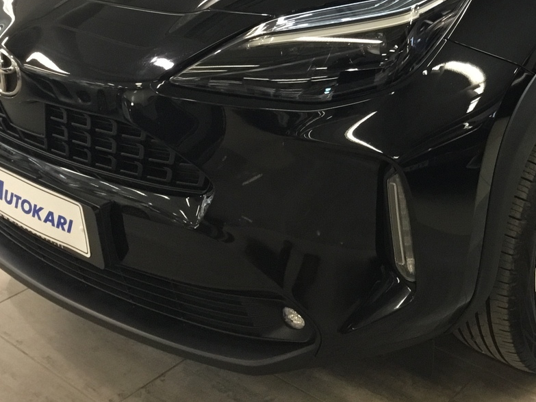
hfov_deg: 33.1
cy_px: 45
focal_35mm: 57
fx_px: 882
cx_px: 405
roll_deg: +2.6
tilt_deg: -17.8
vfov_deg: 24.9
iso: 160
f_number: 2.4
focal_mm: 3.3
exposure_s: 1/33
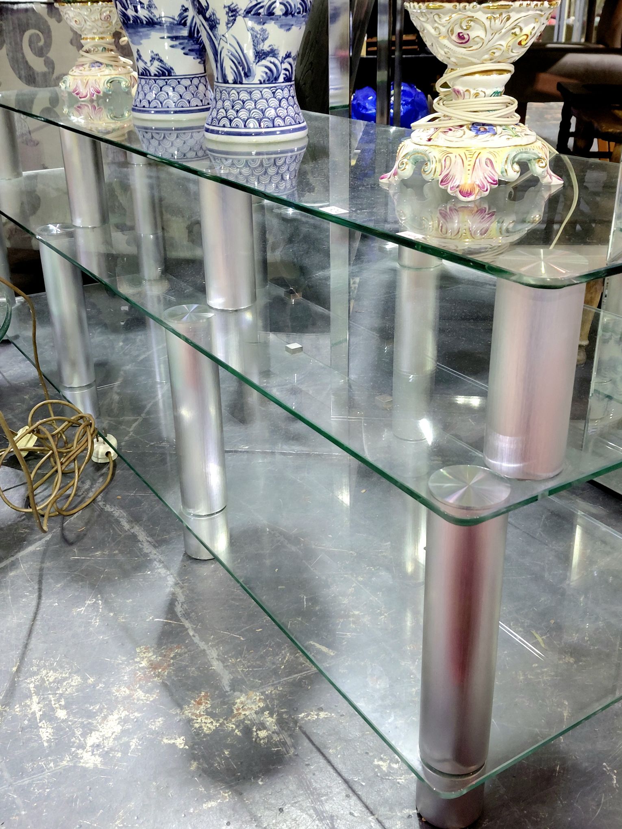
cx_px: 311
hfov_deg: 54.9
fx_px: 599
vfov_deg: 69.4
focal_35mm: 25
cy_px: 414
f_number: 1.8
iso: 200
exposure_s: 1/50.3
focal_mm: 4.69
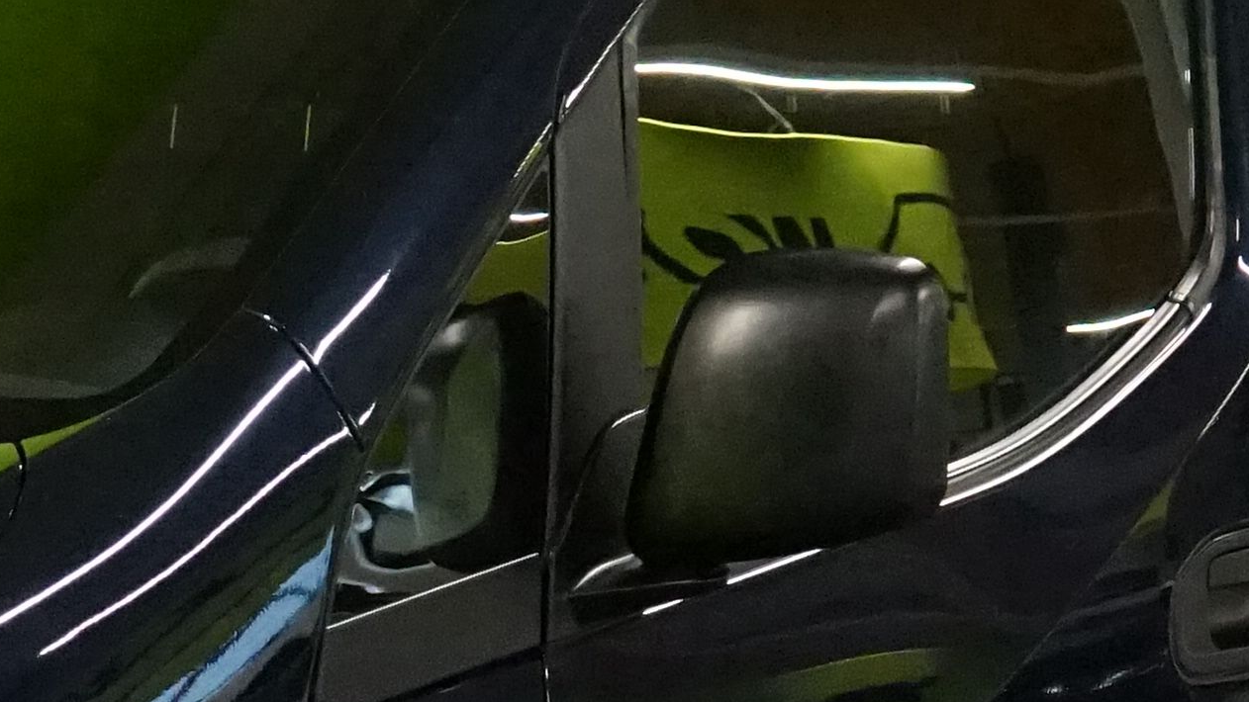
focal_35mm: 254
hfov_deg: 8.5
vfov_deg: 4.8
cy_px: 648
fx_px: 8412
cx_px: 120
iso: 8000
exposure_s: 1/400
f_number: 5.6
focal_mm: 51
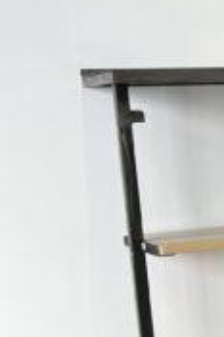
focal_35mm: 118
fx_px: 1103
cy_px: 283
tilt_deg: -8.7
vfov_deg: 17.2
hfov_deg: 9.6
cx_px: 613
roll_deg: +3.5
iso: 32
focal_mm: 5.7
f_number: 1.5
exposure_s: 1/100
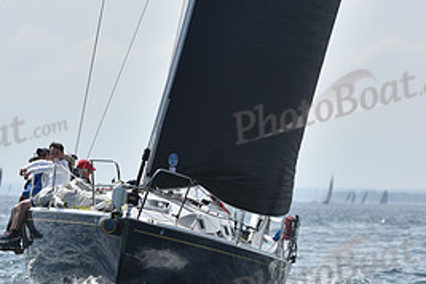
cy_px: 208
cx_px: 152
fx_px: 4106
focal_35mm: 347
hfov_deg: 5.9
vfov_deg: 4.0
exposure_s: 1/3200
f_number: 4.5
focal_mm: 160
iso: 200
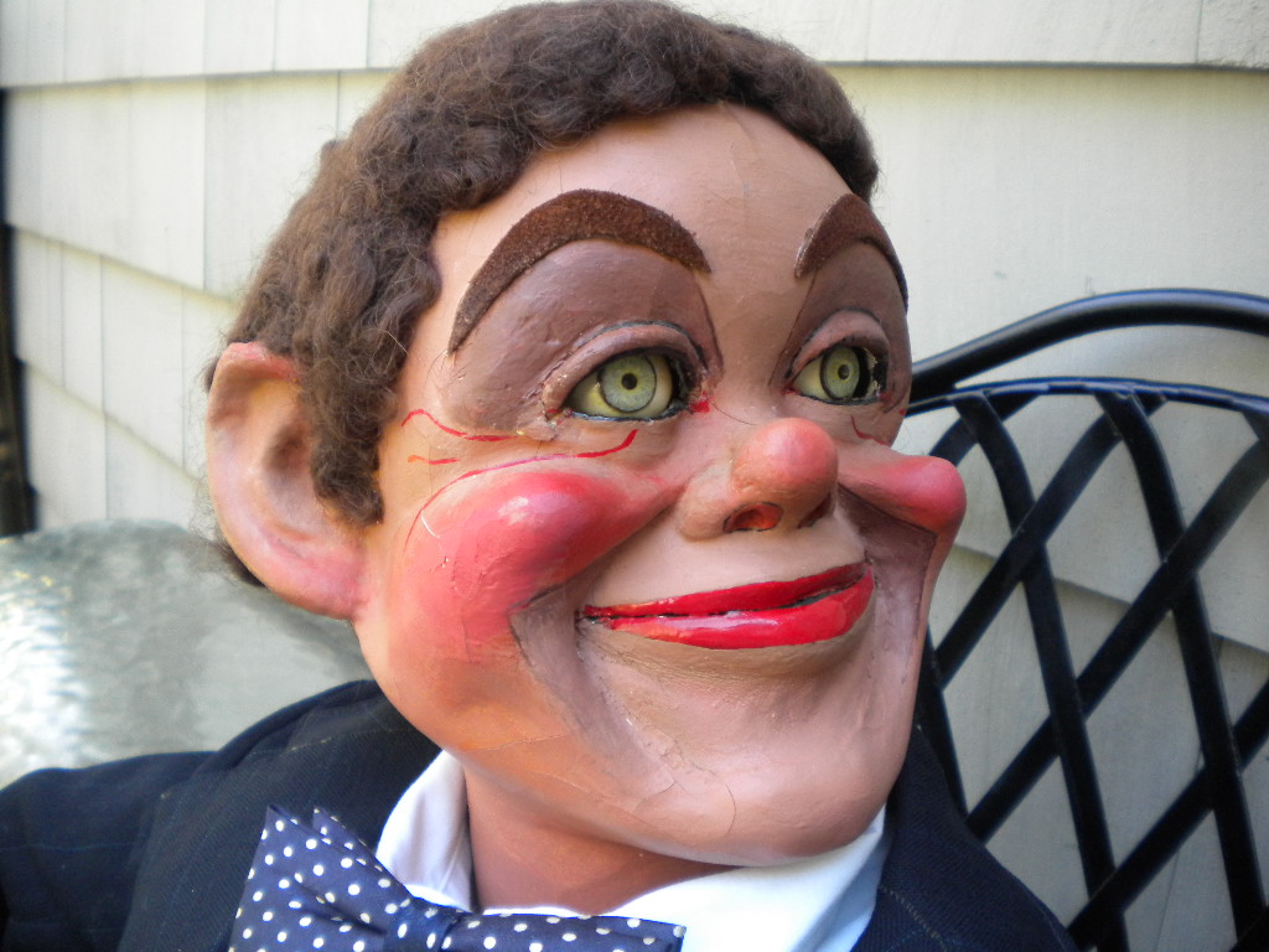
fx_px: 1283
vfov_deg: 40.7
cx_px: 634
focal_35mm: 35
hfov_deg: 52.6
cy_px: 476
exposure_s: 1/55.2
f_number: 3.1
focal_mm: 6.3
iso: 215
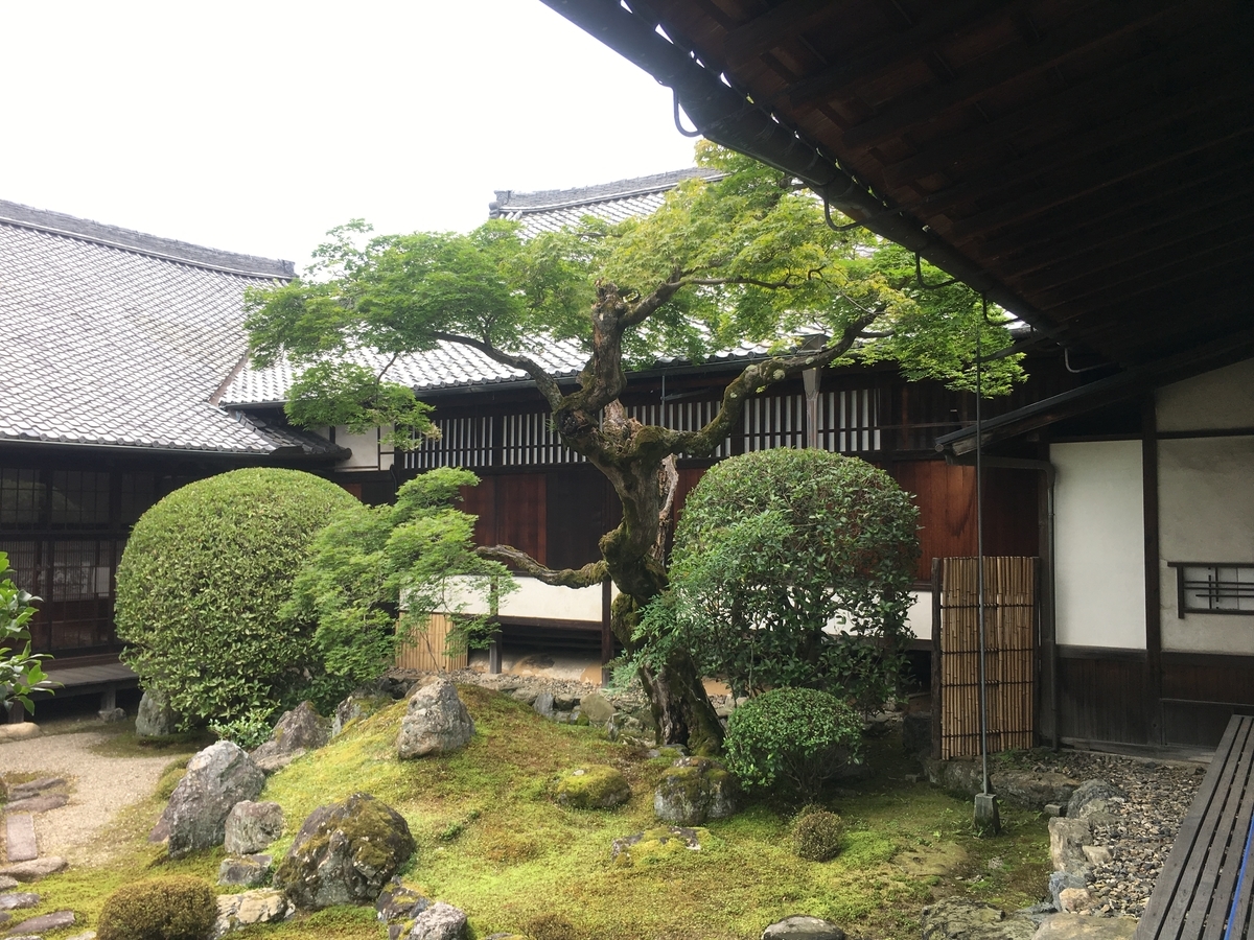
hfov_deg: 61.7
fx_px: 1051
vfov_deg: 48.2
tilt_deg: +4.2
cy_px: 470
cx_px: 627
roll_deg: +0.2
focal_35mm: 29
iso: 25
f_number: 2.2
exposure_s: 1/237
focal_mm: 4.15
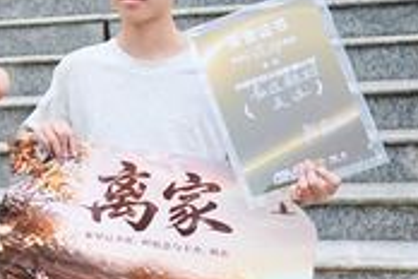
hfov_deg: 15.9
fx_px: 1405
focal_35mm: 121
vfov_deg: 11.3
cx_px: -149
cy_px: 132
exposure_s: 1/1600
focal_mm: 35
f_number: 4
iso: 500
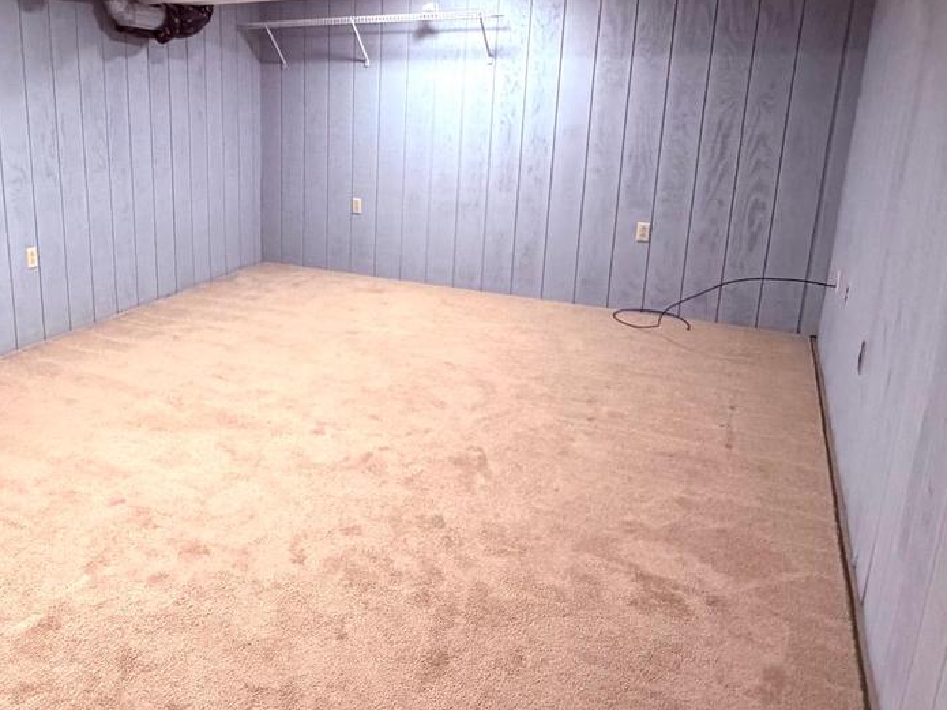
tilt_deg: -13.8
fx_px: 793
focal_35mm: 29
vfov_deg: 47.8
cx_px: 259
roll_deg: +1.5
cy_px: 271
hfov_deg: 59.0
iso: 800
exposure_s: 1/60
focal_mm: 2.22
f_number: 2.2
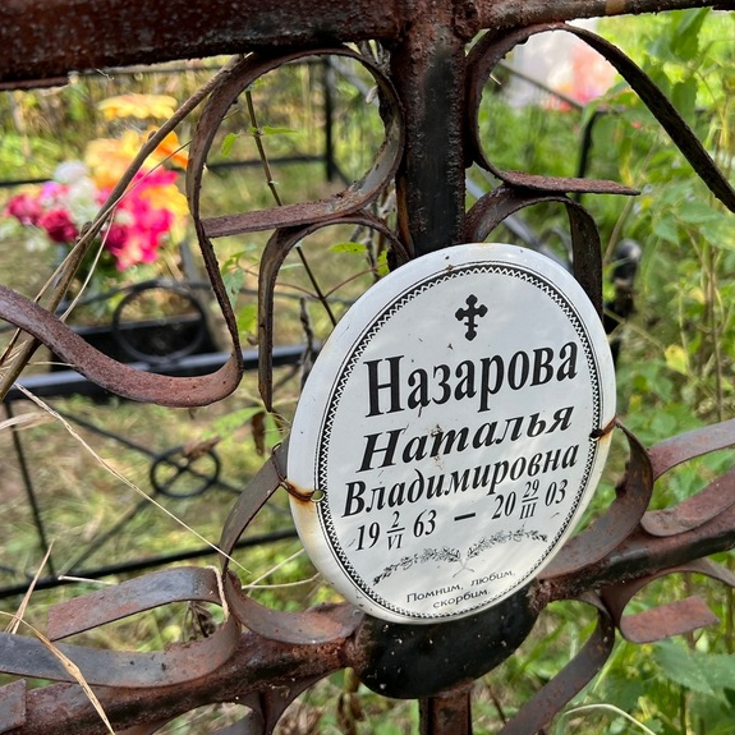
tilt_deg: -31.7
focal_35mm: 32
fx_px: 769
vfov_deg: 51.1
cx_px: 406
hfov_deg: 51.0
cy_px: 378
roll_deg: -0.6
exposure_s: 1/389
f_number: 1.5
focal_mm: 5.7
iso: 50
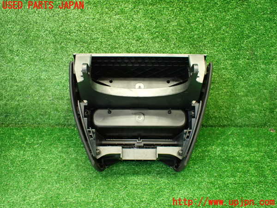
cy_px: 104
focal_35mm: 30
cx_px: 138
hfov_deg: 60.0
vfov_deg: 46.8
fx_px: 240
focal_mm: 5.4
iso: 800
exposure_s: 1/100
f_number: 2.3
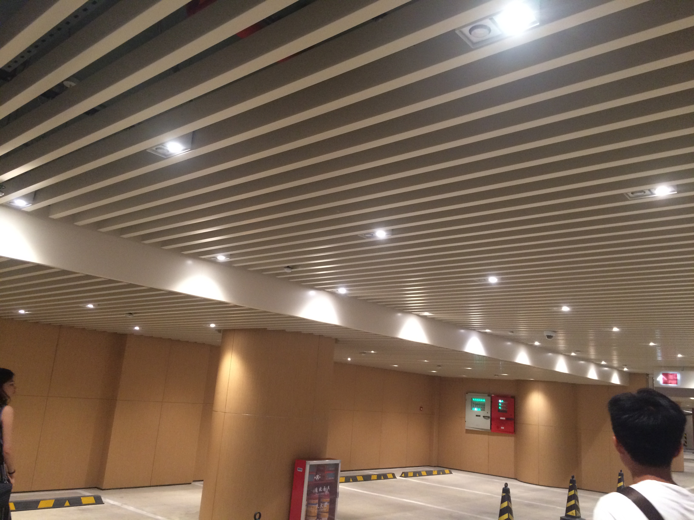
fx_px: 581
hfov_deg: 61.7
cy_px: 260
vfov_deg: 48.2
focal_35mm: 29
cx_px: 347
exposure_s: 1/33
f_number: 2.2
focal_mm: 4.15
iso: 250
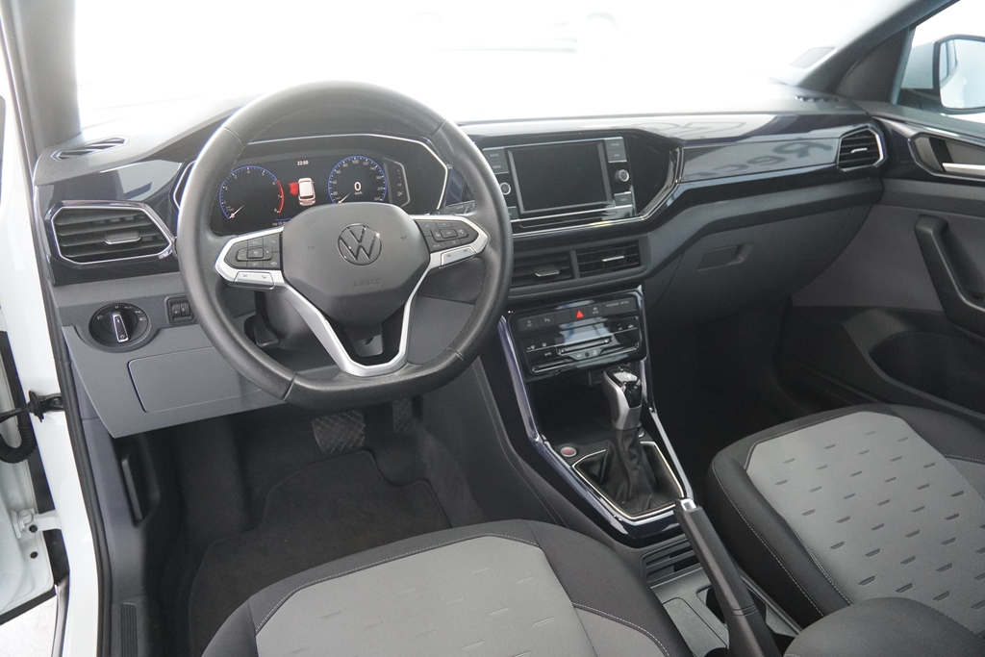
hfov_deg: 70.4
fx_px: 698
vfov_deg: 50.4
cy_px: 328
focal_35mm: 26
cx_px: 492
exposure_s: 1/160
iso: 3200
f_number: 2.8
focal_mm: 17
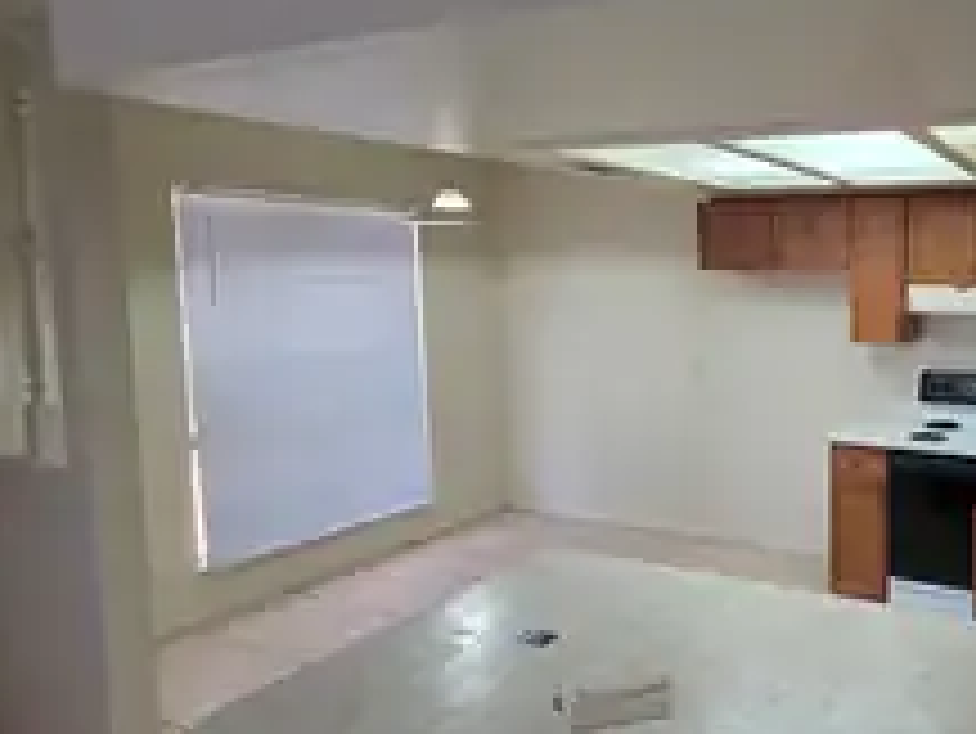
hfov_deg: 62.4
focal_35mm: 24
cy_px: 333
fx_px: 677
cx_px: 841
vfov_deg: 56.8
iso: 250
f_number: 1.9
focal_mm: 2.2
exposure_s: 1/120
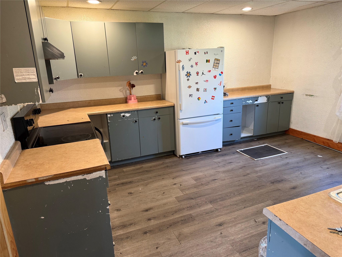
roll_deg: +2.5
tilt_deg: -15.6
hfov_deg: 71.6
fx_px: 237
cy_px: 128
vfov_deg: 56.8
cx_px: 171
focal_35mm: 24
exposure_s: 1/60
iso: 160
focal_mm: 6.76
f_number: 1.78
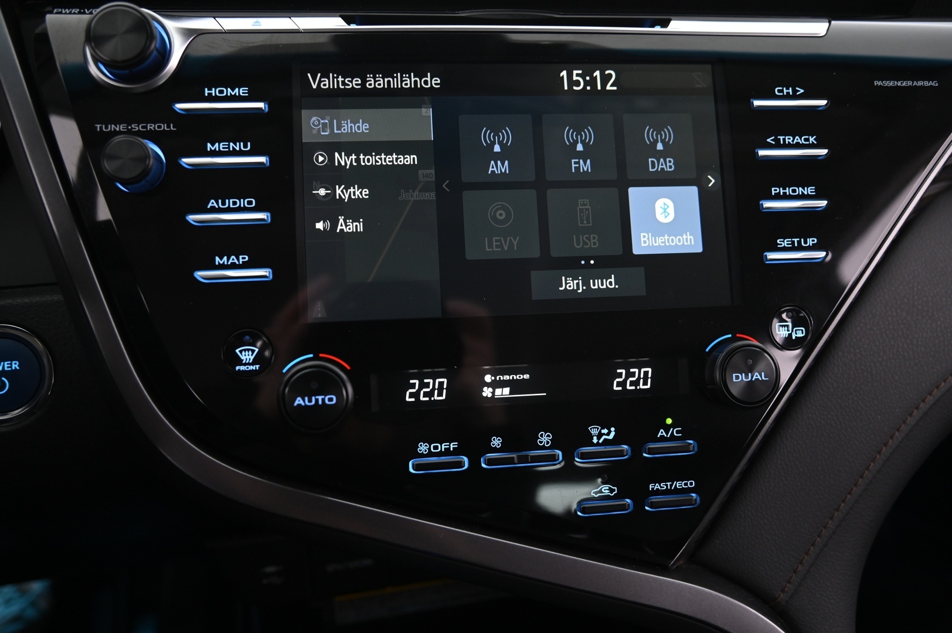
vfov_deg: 42.3
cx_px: 476
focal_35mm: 31
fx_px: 819
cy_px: 316
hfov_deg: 60.3
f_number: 4
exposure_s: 1/20
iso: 2000
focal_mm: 31
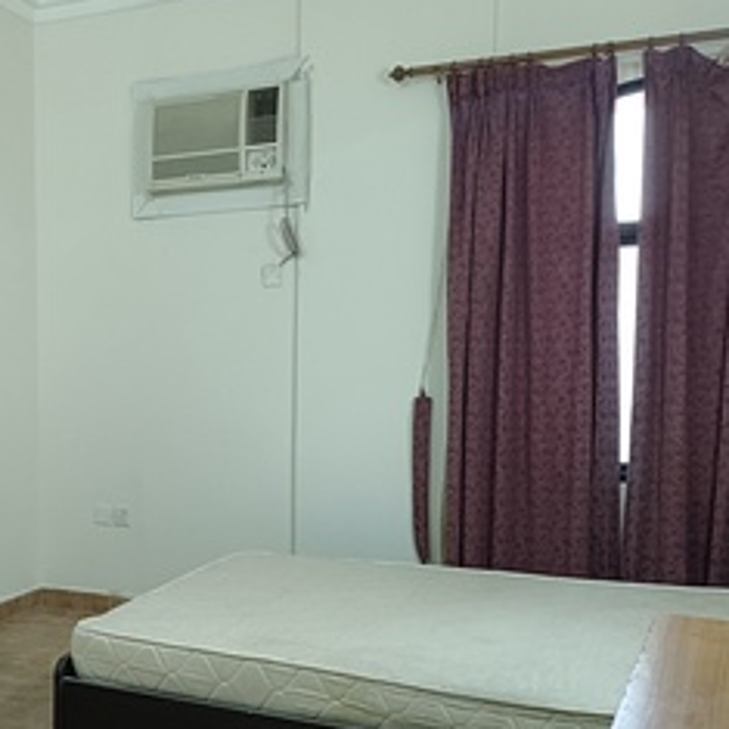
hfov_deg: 37.1
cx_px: 98
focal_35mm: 43
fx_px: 1025
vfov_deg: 39.0
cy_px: 448
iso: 1732
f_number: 1.7
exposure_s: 1/33.3
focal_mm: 4.7
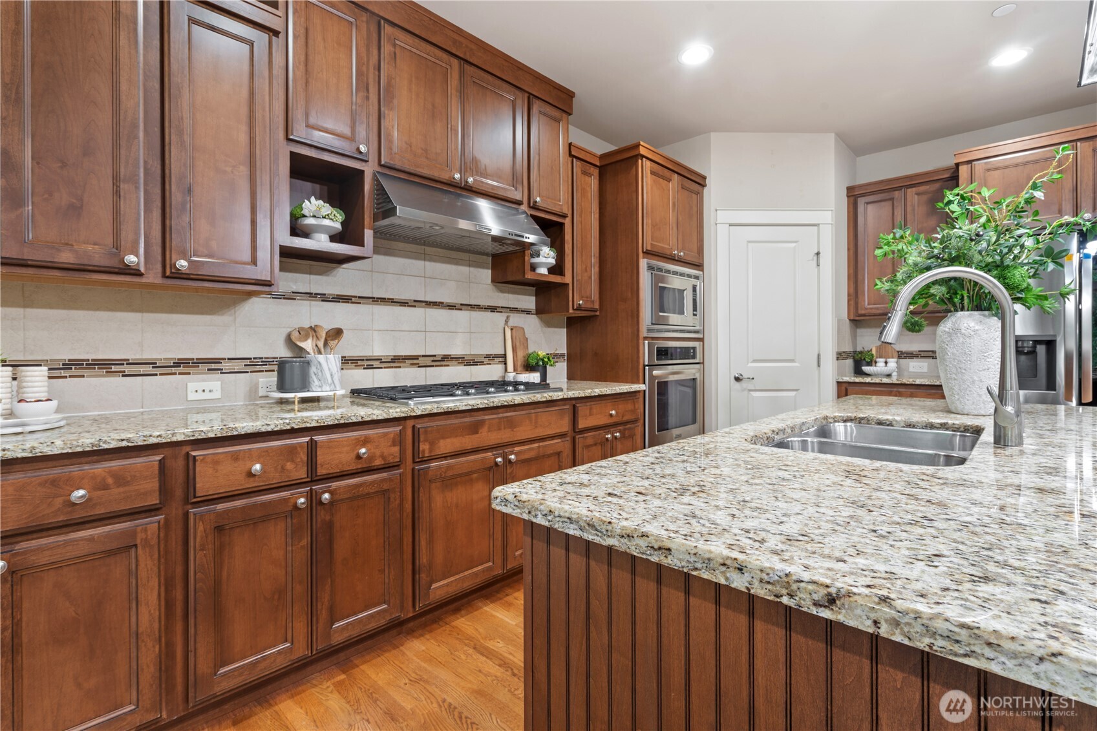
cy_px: 366
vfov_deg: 73.7
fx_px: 487
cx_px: 548
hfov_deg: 96.7
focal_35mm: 16
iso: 100
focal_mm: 16
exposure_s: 4
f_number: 11
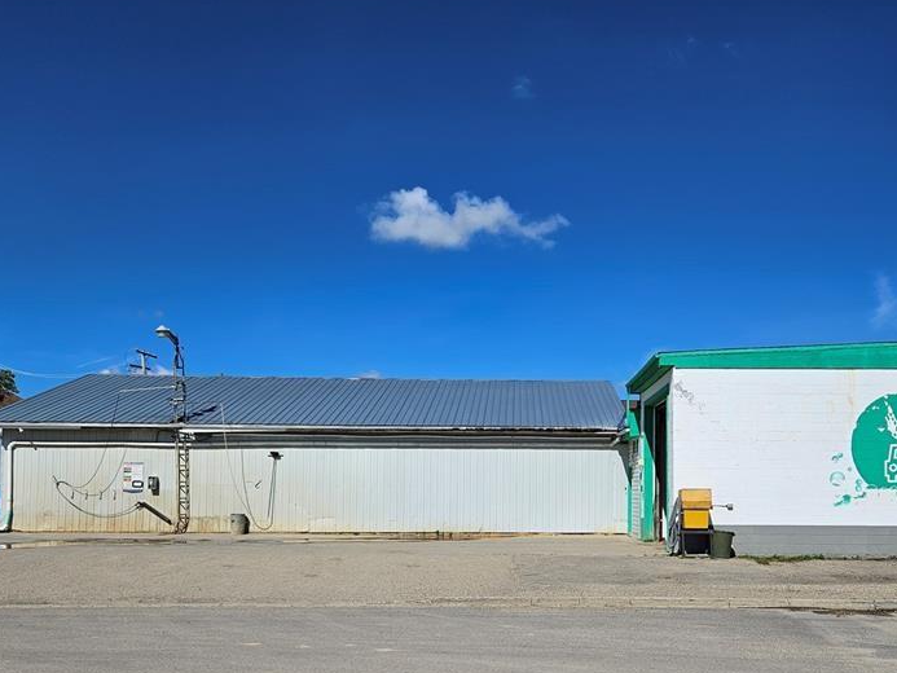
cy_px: 441
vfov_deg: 41.3
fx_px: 881
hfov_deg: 53.4
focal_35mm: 34
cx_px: 553
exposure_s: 1/4913
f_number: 1.8
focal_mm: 5.4
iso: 25
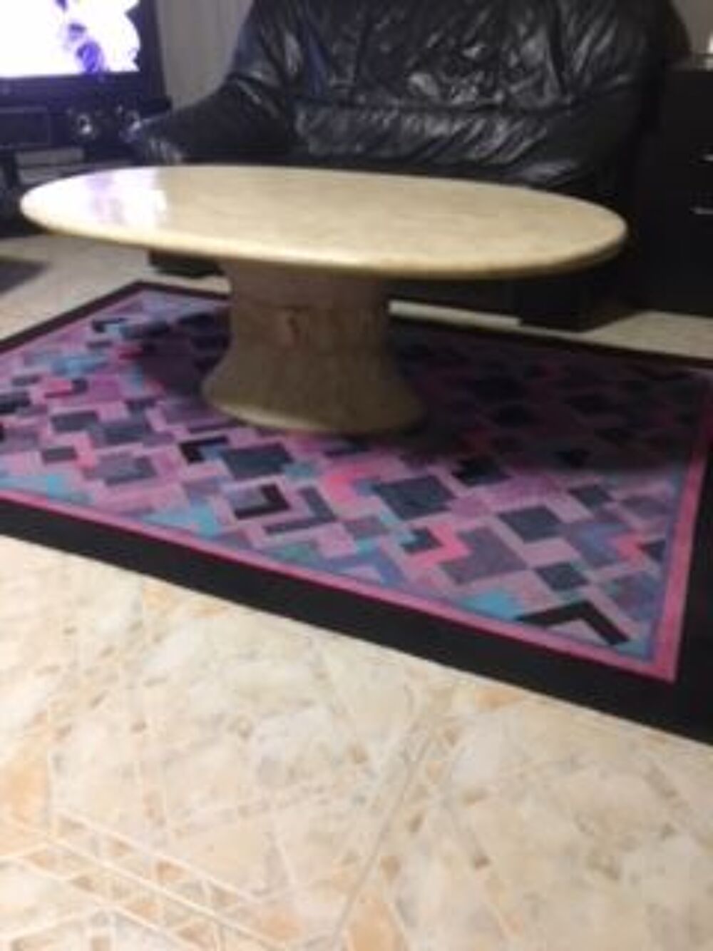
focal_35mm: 29
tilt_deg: -31.0
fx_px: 796
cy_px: 476
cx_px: 356
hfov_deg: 48.2
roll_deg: +1.7
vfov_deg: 61.7
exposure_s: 1/17
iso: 320
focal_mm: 4.15
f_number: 2.2
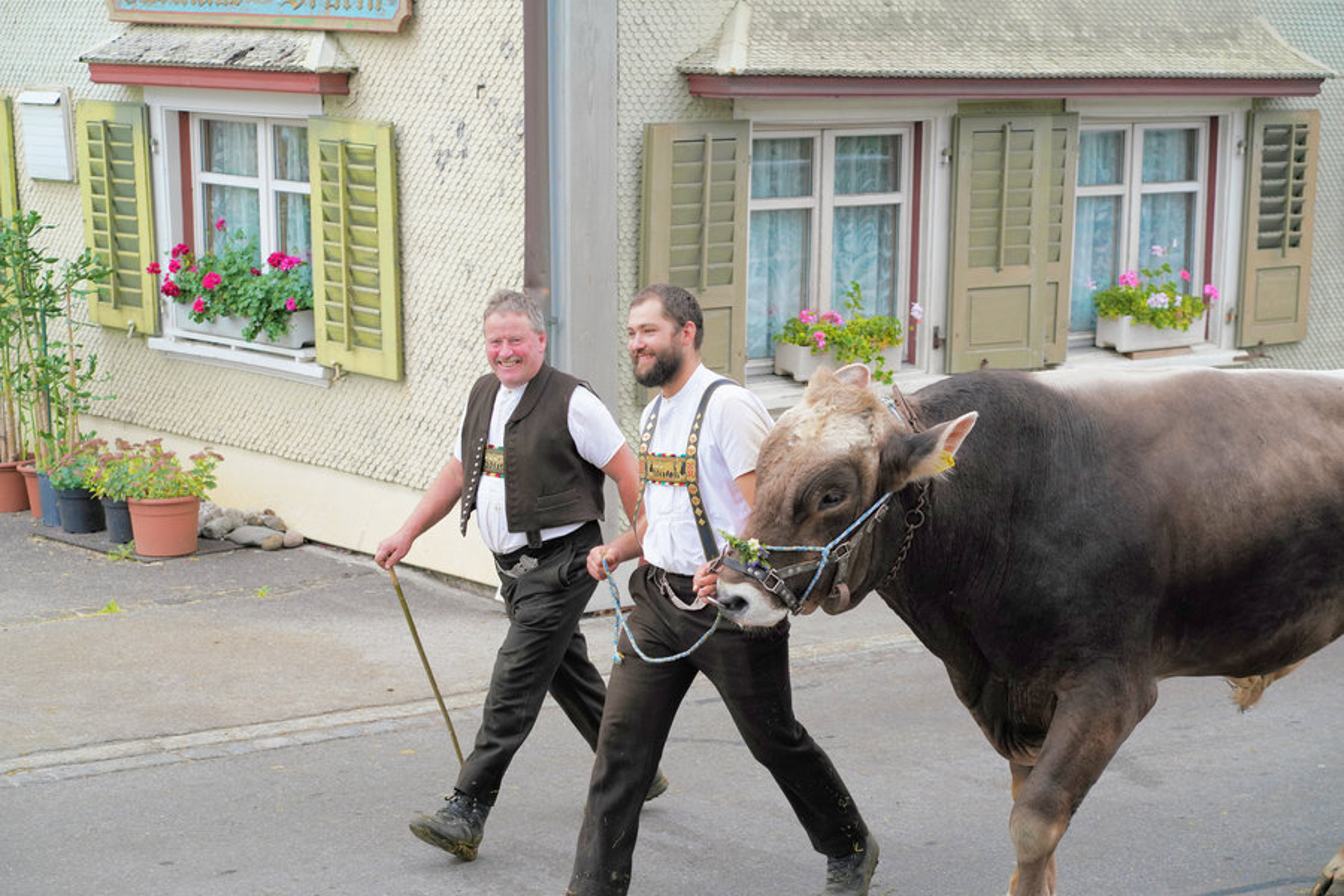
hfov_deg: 23.9
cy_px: 448
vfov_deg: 16.1
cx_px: 672
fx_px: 3173
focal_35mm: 85
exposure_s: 1/640
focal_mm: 85
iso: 800
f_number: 5.6
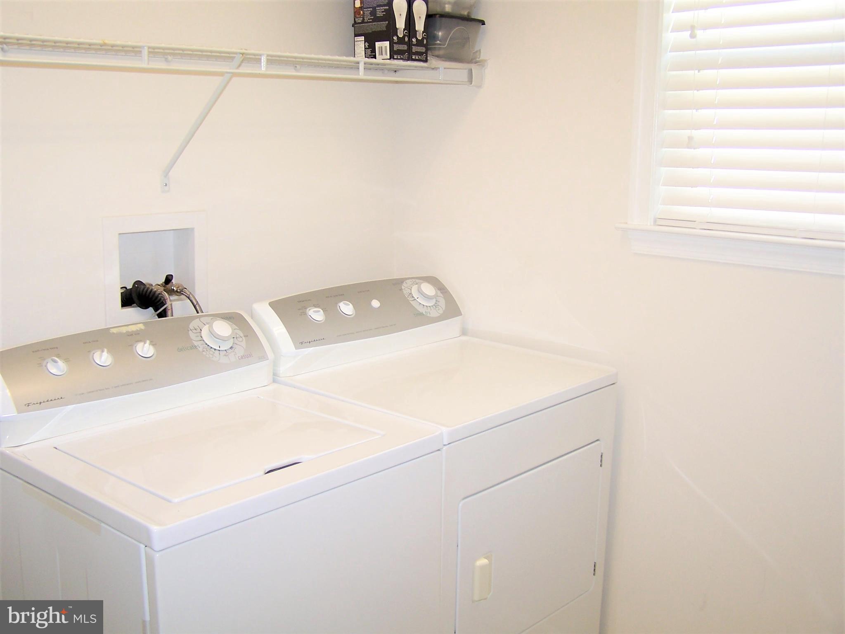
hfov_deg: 49.0
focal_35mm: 38
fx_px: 928
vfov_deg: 37.7
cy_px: 317
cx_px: 422
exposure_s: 1/60
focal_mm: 6.3
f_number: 2.8
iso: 80
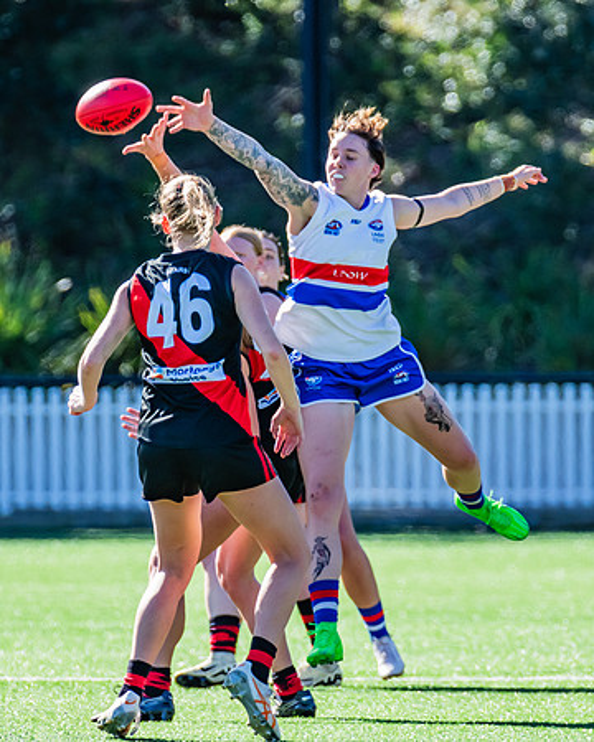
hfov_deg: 2.2
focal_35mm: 711
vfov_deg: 2.7
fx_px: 15628
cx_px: 222
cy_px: 285
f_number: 6.3
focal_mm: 410
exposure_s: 1/1250
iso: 800
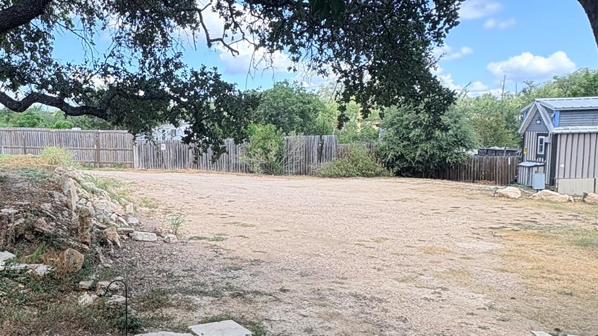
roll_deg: +1.8
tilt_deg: -5.0
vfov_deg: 36.6
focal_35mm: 32
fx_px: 507
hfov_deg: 57.7
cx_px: 145
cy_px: 192
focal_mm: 2.22
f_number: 2.2
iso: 50
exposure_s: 1/657
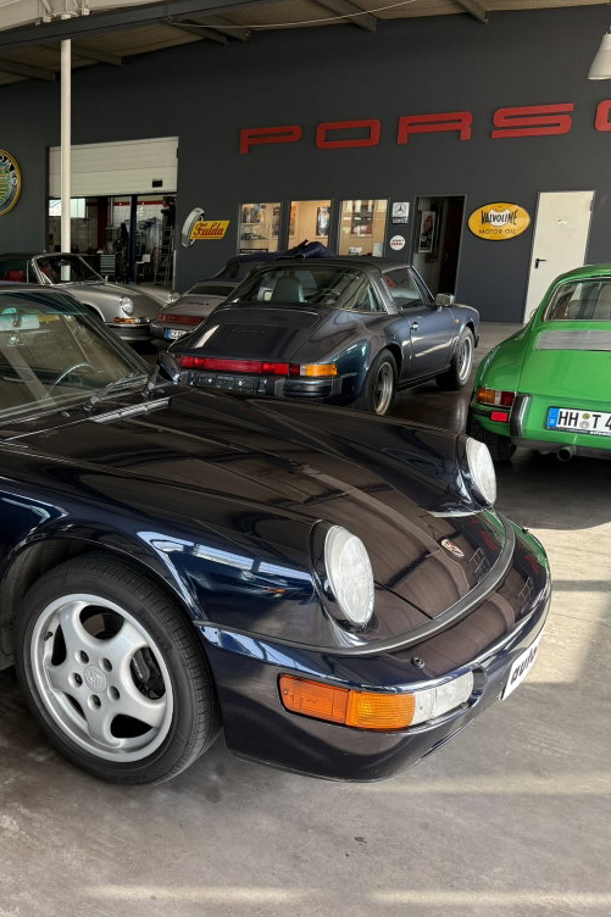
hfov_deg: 36.2
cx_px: 46
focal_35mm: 34
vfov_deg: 55.8
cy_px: 465
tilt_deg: -13.7
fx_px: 866
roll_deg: +0.2
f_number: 1.78
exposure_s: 1/241
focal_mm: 6.76
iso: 160
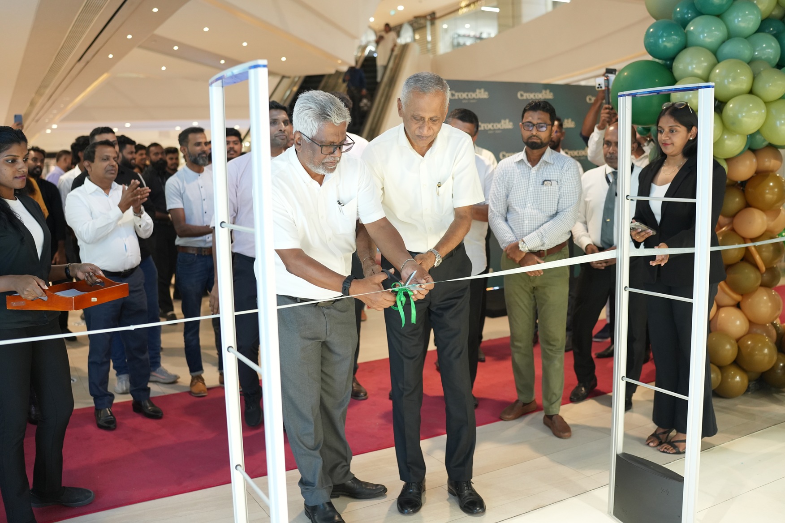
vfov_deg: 37.9
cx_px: 392
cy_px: 262
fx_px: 763
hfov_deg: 54.4
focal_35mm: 35
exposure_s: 1/250
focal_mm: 35
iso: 2000
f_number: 2.2
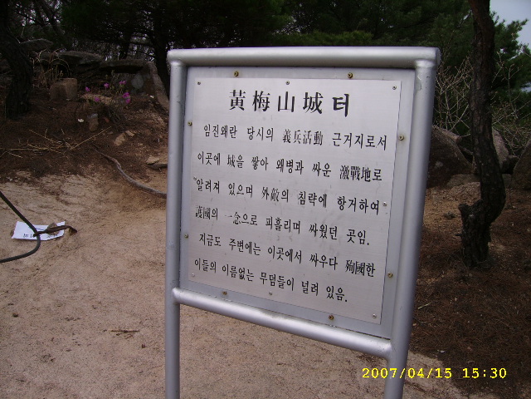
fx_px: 537
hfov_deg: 52.6
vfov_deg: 40.7
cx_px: 266
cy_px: 200
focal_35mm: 35
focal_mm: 5.95
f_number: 5.8
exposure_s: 1/210
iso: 50
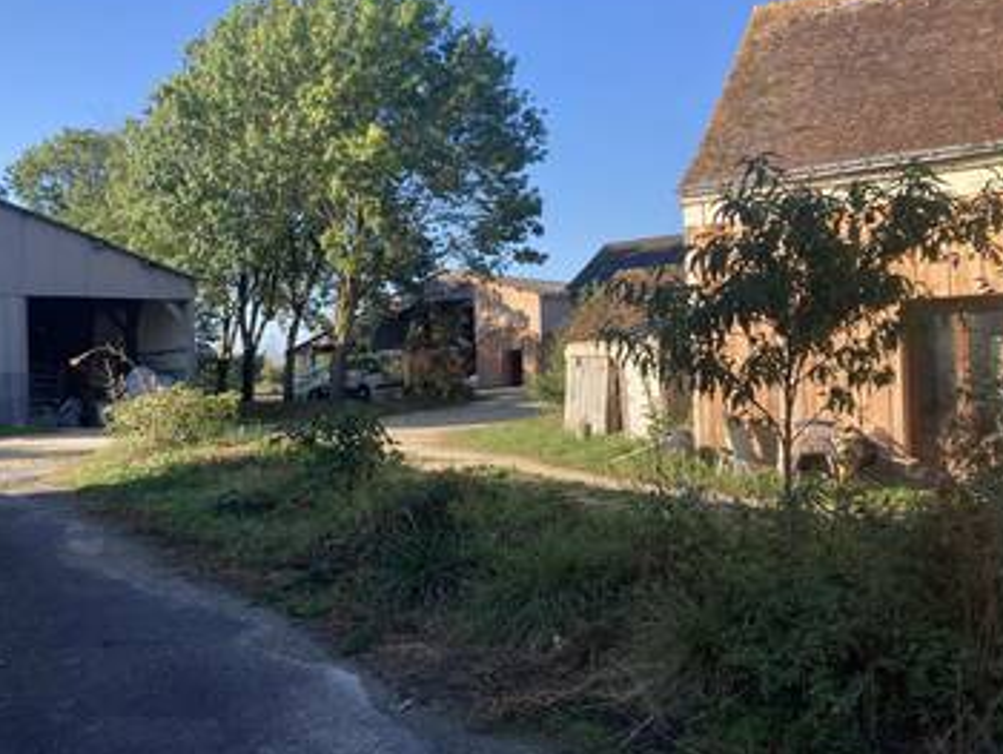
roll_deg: +3.8
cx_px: 470
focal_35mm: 32
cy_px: 344
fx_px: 928
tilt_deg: +3.2
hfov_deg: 56.7
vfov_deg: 44.2
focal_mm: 3.99
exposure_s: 1/774
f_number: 1.8
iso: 20
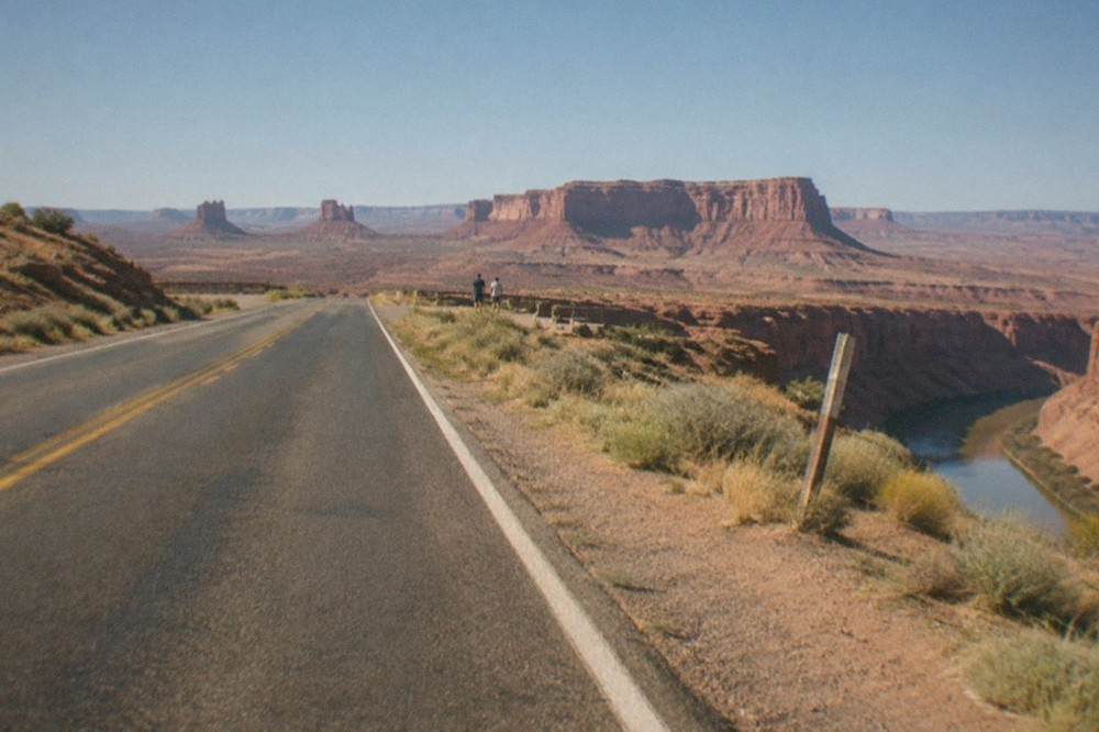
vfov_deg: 28.6
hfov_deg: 41.9
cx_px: 550
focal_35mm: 47
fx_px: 1434
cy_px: 366
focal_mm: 47
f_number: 5.6
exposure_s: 1/500
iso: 320
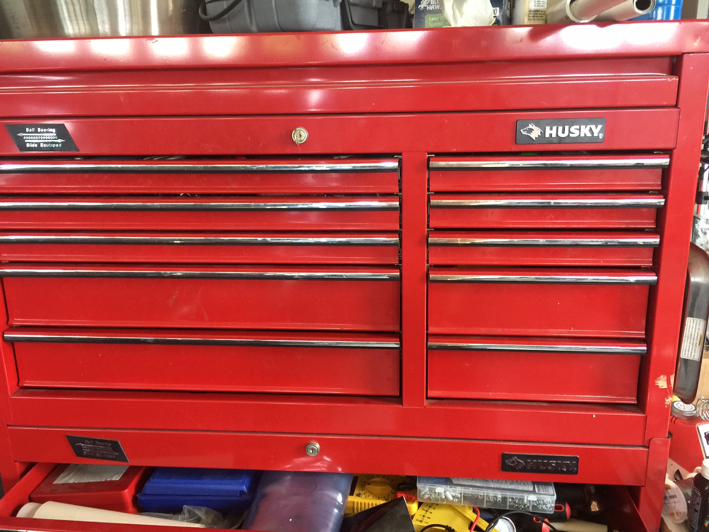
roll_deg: -0.1
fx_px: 594
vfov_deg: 48.2
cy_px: 266
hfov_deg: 61.7
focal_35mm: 29
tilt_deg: -15.7
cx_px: 354
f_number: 2.2
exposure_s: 1/15
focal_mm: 4.15
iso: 100
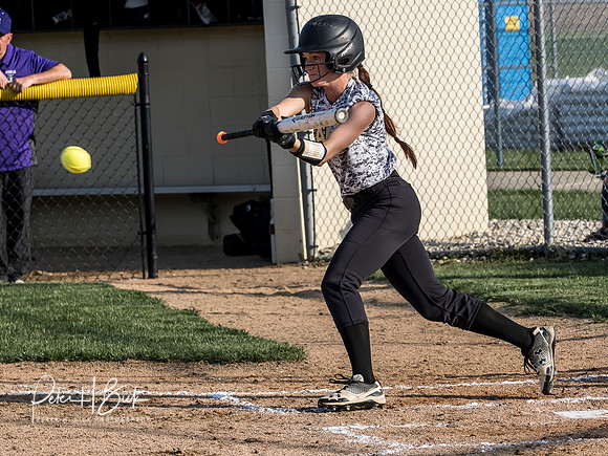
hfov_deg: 6.9
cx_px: 412
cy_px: 192
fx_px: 5060
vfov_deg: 5.2
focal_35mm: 288
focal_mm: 106
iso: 400
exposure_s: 1/1600
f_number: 6.3
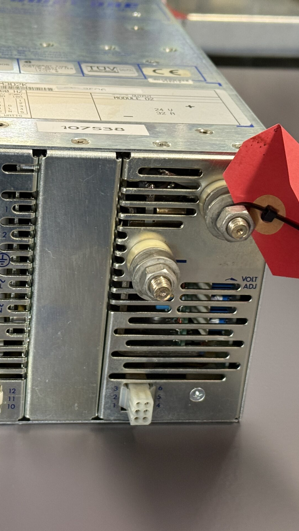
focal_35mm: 70
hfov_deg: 17.2
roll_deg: -5.0
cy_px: 266
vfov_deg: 30.1
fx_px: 986
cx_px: 105
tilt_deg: -26.6
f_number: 1.78
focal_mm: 6.76
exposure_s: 1/33
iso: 200
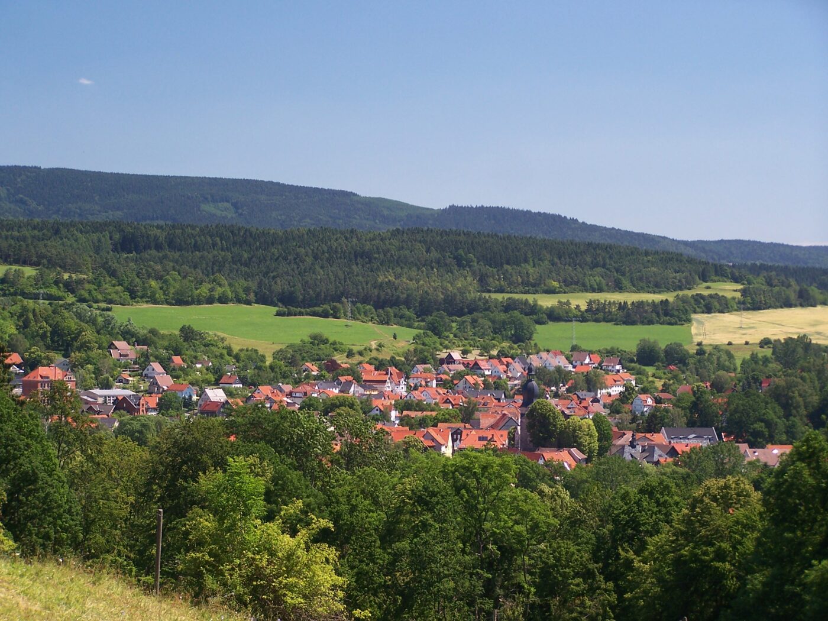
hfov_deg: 16.8
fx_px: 2799
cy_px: 310
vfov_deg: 12.7
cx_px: 414
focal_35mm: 117
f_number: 3.2
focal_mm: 19.4
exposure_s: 1/180
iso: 80
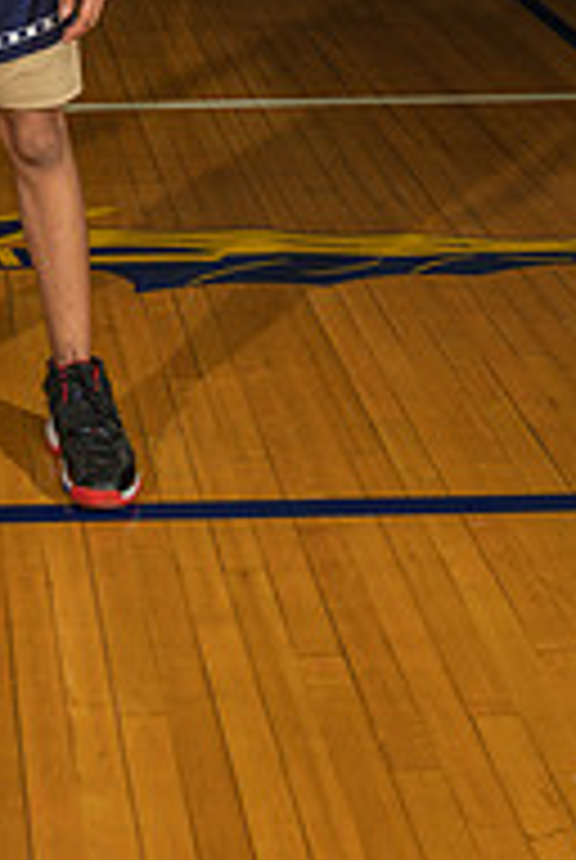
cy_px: -144
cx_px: -63
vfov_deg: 20.4
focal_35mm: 94
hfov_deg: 14.3
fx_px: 2248
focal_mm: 40
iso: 160
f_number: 7.1
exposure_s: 1/200
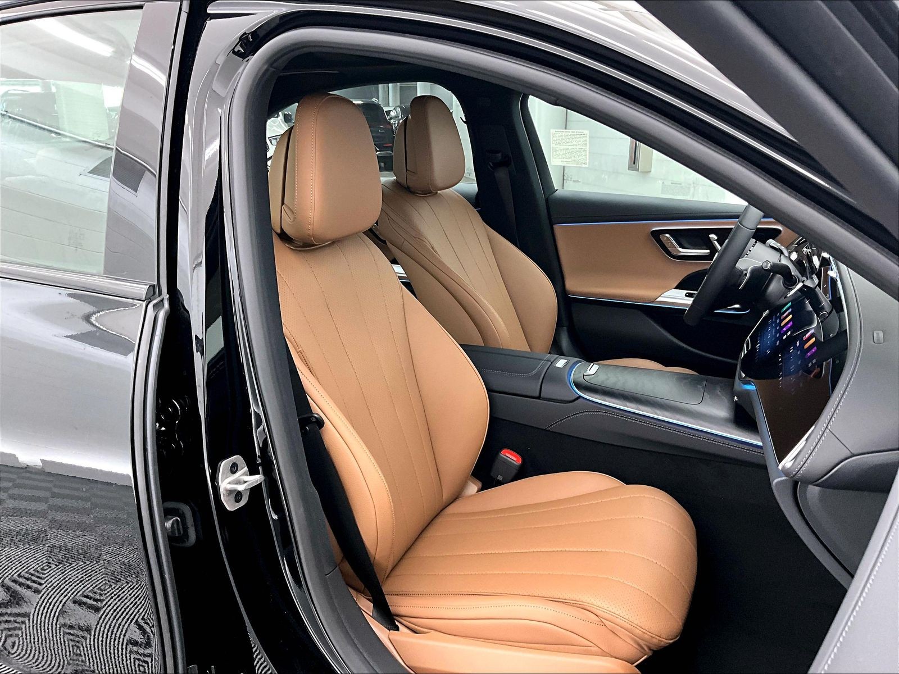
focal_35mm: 29
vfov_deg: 48.2
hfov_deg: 61.7
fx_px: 753
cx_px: 450
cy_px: 337
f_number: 1.8
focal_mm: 3
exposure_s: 1/40
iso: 250
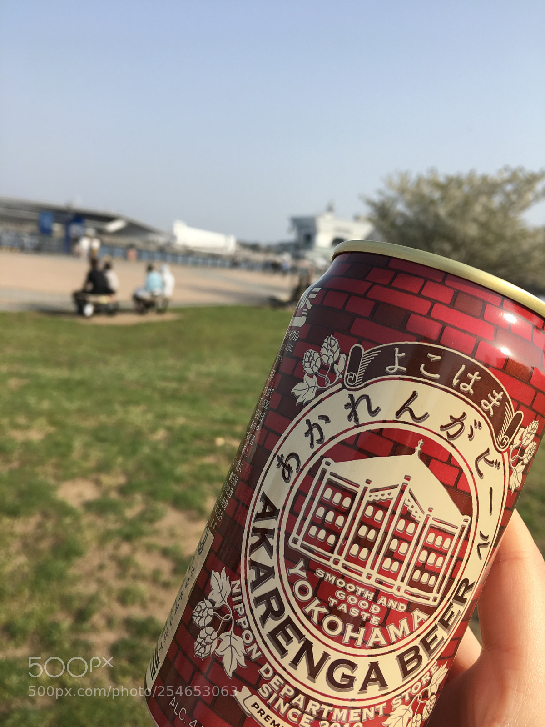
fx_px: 609
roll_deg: -7.3
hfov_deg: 48.2
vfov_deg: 61.7
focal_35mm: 29
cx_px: 272
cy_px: 364
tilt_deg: -9.8
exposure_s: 1/1083
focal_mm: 4.15
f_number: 2.2
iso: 25
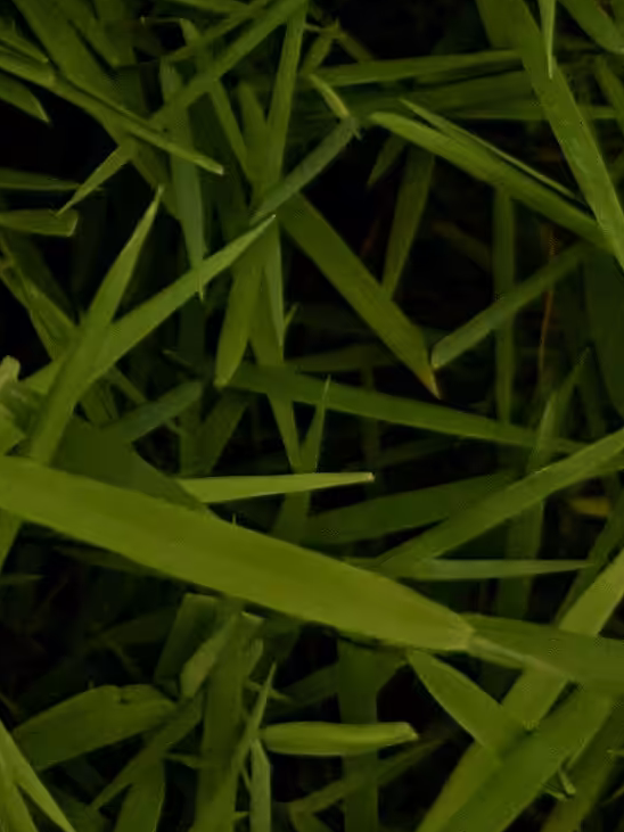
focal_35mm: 149
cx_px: -745
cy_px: -182
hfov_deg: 9.2
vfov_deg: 12.9
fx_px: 3582
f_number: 1.73
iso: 49
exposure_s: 1/1170
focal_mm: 4.38
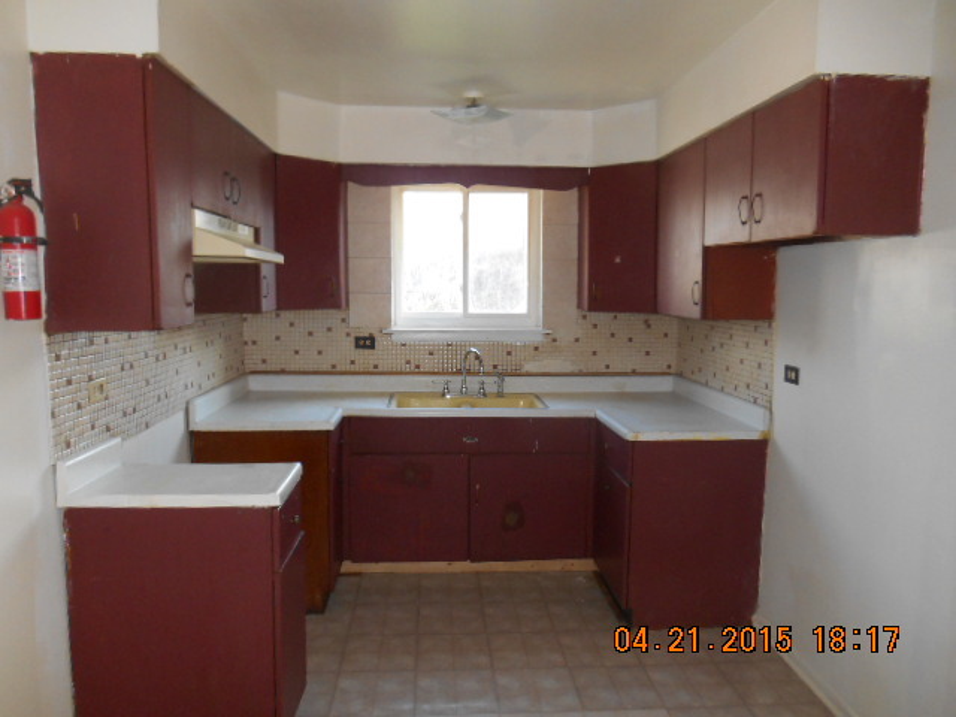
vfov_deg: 53.1
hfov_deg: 67.3
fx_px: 718
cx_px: 478
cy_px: 358
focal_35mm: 26
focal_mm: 4.7
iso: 200
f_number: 3.4
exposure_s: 1/25
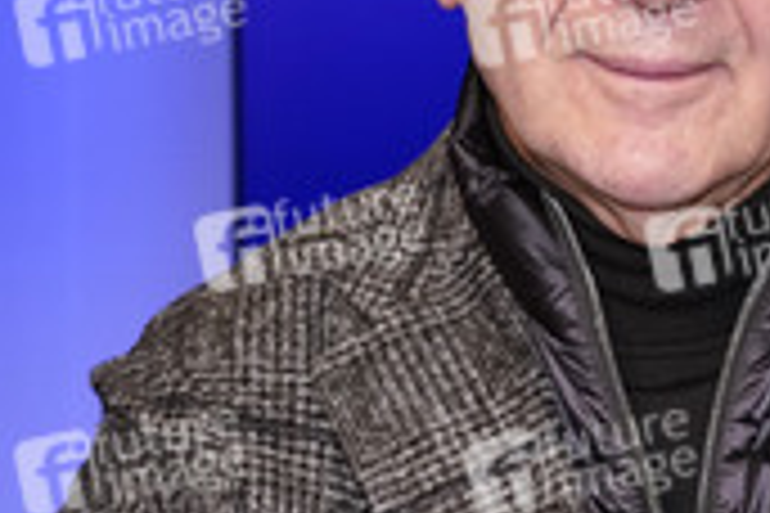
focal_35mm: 111
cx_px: 642
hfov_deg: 18.2
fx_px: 2374
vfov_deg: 12.3
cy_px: 126
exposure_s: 1/125
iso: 1600
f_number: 5.6
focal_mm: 42
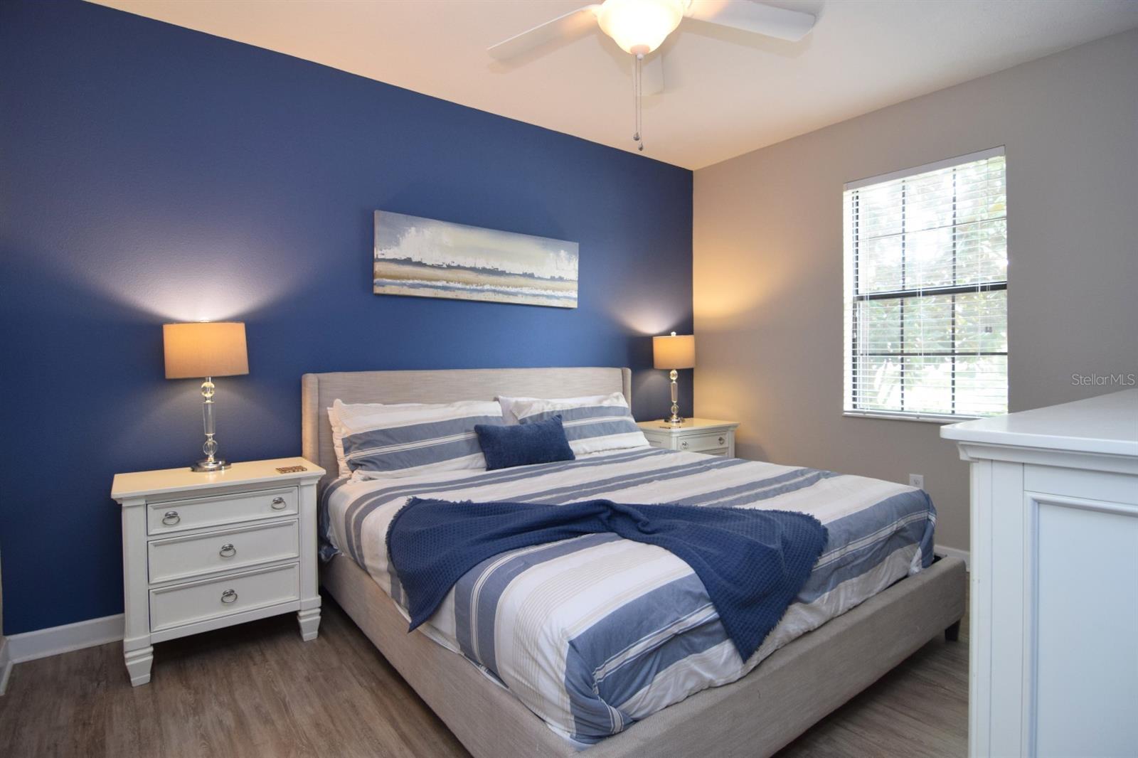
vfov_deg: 72.0
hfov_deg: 95.0
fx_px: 521
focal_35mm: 16
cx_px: 569
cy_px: 379
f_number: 3.5
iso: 800
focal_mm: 11
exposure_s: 1/60
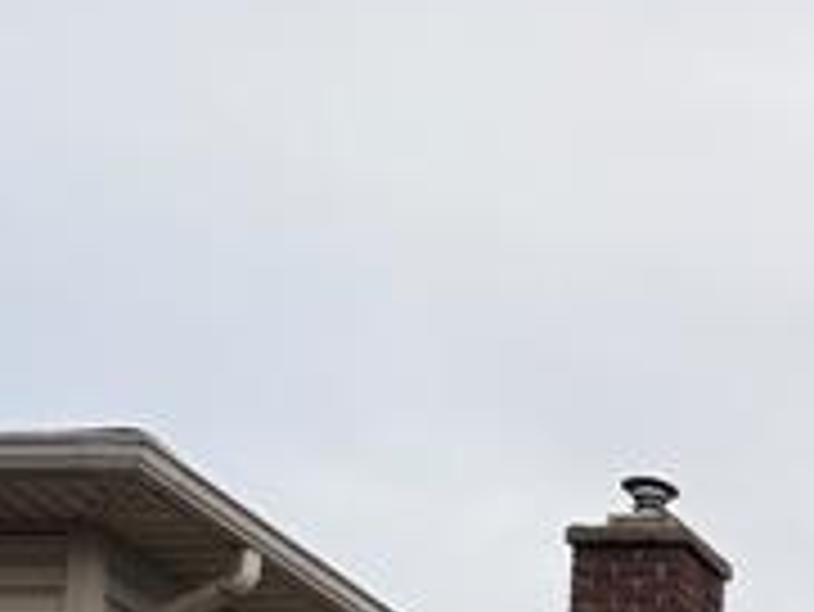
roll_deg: -0.2
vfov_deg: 9.4
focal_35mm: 136
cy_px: 1598
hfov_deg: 10.9
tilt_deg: +5.4
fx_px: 3200
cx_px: 2262
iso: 80
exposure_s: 1/412
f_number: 1.78
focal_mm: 6.76
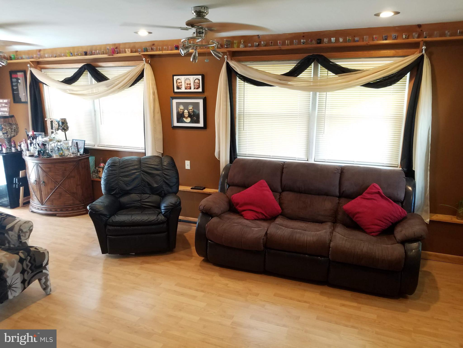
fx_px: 348
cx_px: 232
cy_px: 174
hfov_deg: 67.3
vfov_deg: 53.1
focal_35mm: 26
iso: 125
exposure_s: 1/30
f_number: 1.7
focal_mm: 4.2
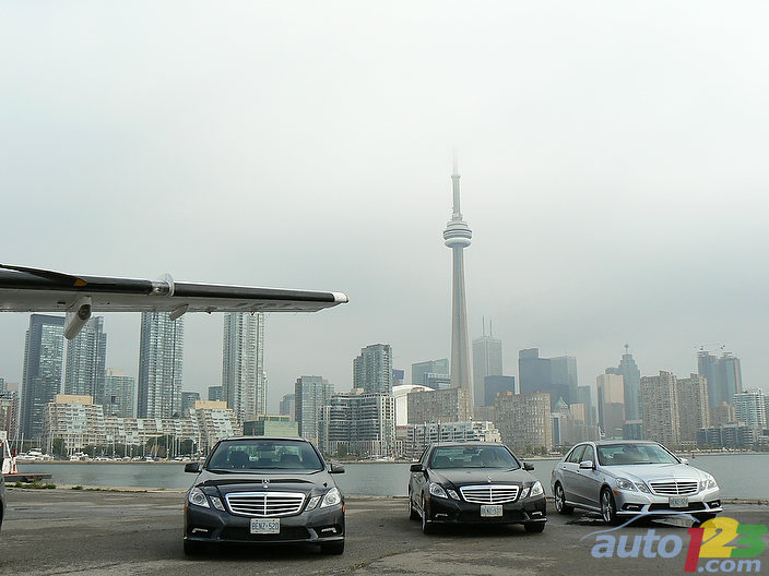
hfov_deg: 51.4
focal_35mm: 36
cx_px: 384
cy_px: 288
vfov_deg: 39.7
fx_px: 800
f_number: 5.6
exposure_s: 1/400
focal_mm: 6
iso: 100
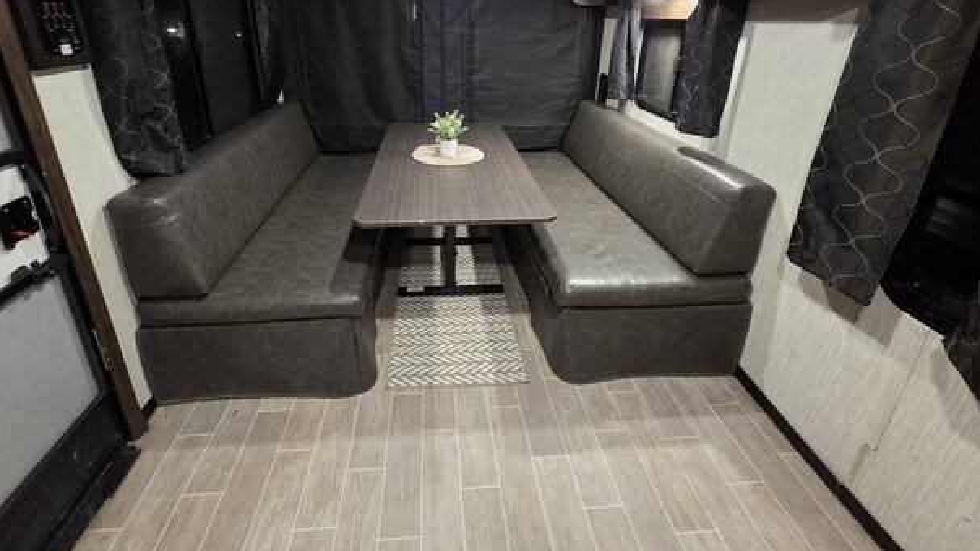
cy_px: 177
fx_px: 390
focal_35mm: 15
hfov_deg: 102.9
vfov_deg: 68.3
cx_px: 466
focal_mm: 2.2
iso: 1600
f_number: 2.2
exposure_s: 1/40
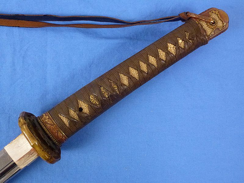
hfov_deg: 55.4
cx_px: 122
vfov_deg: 42.9
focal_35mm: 33
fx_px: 233
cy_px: 92
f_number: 3.6
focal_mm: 5.9
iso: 640
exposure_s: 1/125
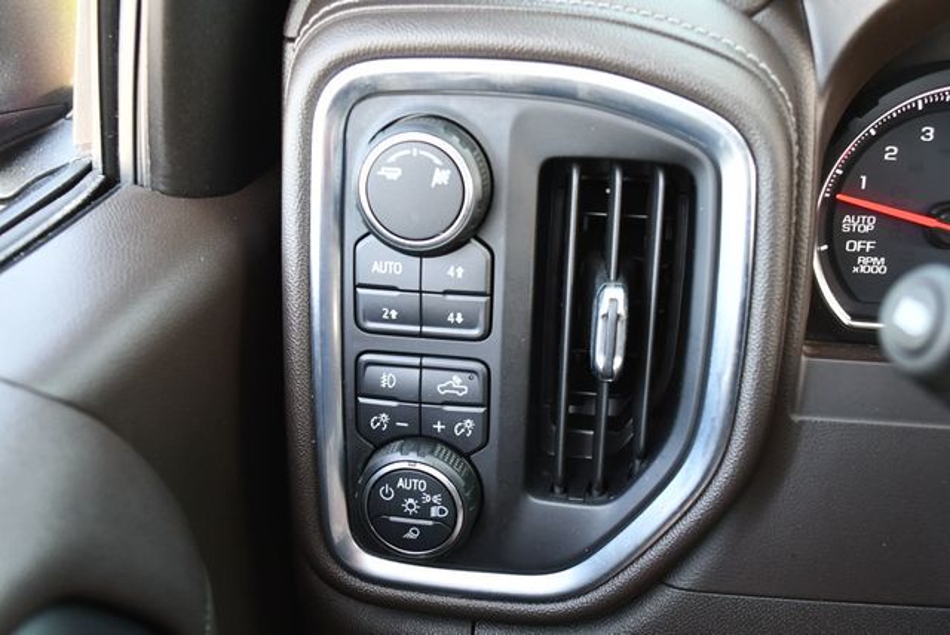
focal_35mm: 36
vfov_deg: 36.9
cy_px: 318
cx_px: 475
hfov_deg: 53.1
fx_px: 951
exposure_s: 1/125
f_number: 3.5
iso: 800
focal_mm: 18
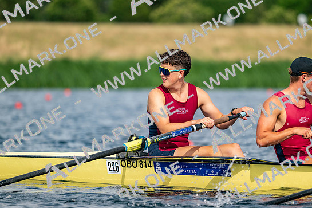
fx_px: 3691
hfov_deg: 4.8
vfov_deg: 3.2
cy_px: 99
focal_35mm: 426
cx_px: 161
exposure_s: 1/2500
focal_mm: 400
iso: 280
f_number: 4.5
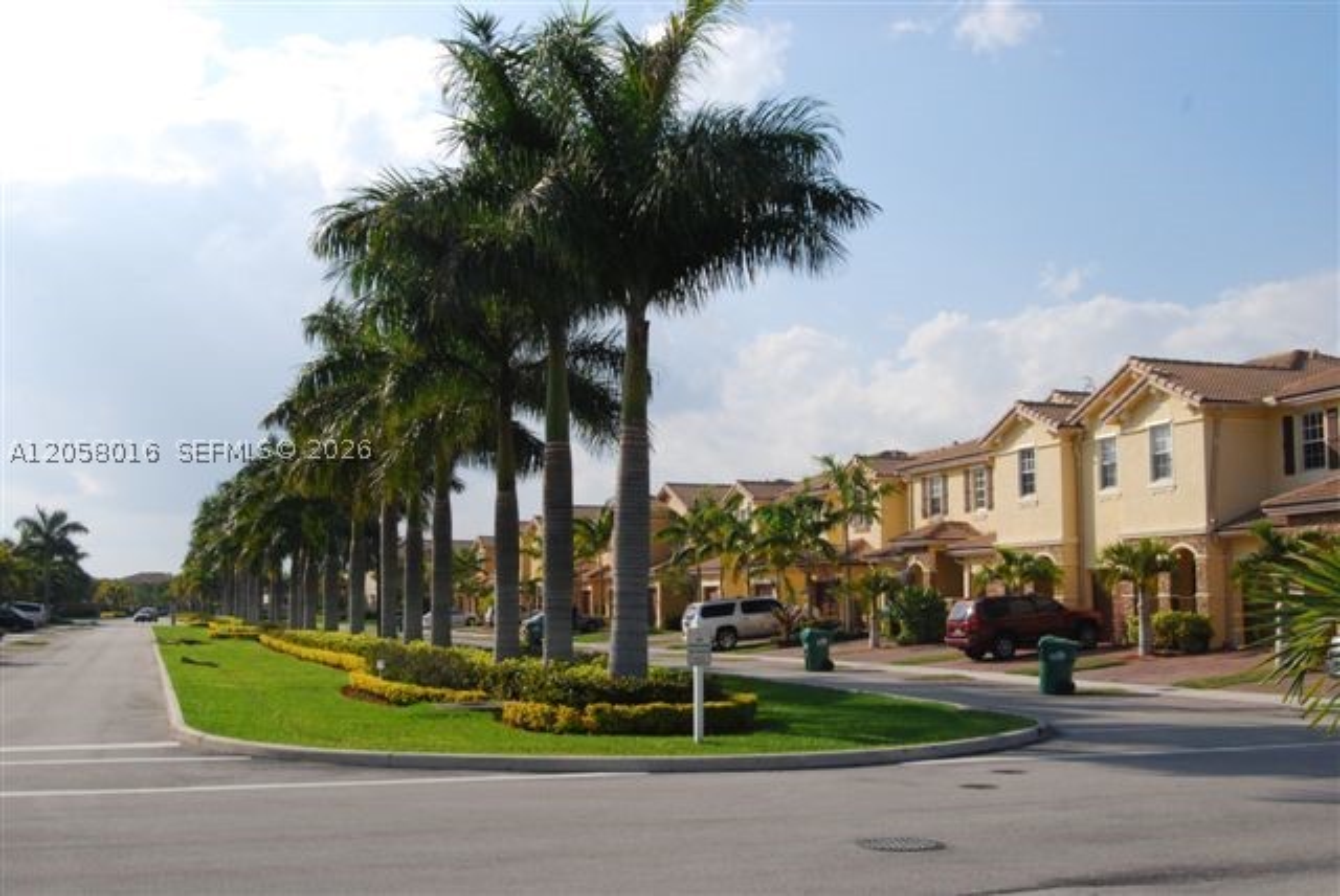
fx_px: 1453
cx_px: 670
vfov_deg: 34.3
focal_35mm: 39
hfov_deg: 49.5
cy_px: 448
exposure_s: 1/800
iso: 800
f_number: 14
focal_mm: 26
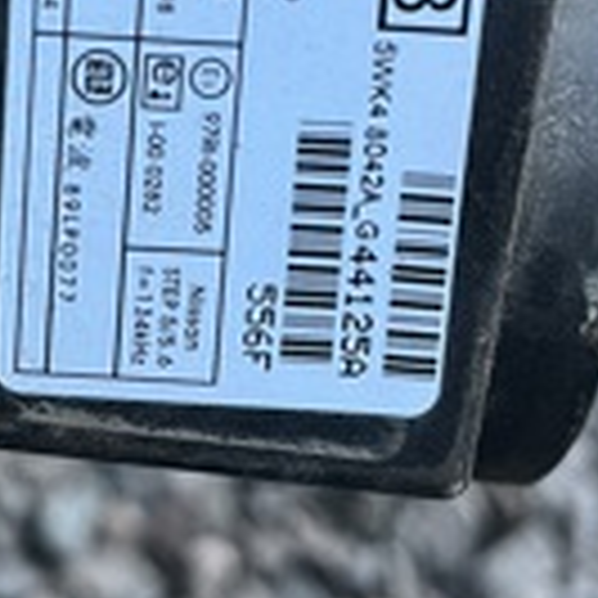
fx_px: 1622
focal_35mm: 83
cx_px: 99
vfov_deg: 20.5
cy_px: 85
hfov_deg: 20.6
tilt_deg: -55.3
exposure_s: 1/50
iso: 320
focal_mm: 5.1
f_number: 1.6
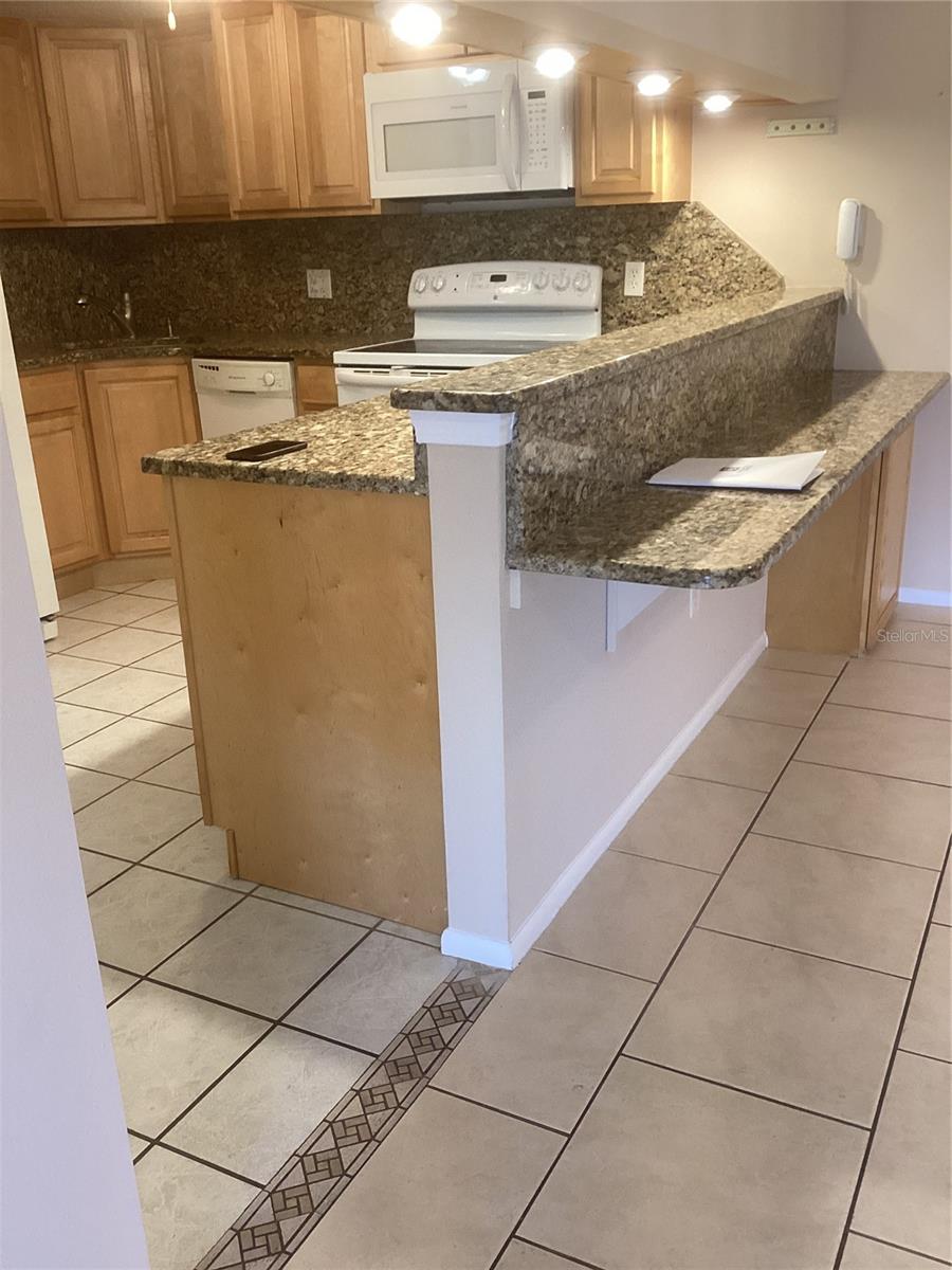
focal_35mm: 31
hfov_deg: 45.4
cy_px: 635
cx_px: 476
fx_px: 1137
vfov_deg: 58.4
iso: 125
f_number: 2.4
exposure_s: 1/50
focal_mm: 3.3
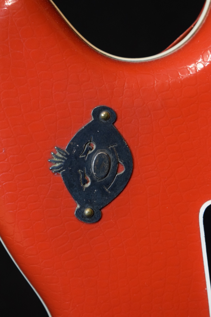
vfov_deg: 24.6
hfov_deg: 16.6
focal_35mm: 82
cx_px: 106
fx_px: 725
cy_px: 158
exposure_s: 1/40
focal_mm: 55
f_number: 5.6
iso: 3200
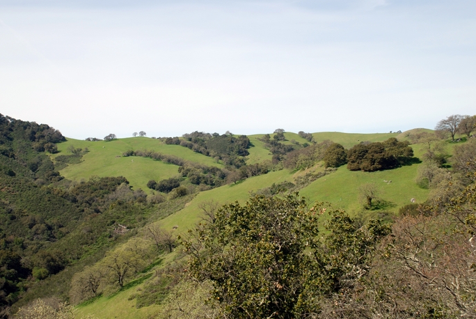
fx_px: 762
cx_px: 230
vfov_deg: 23.6
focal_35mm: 58
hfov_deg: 34.7
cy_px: 159
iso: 100
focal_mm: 35
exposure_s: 1/180
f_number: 6.7
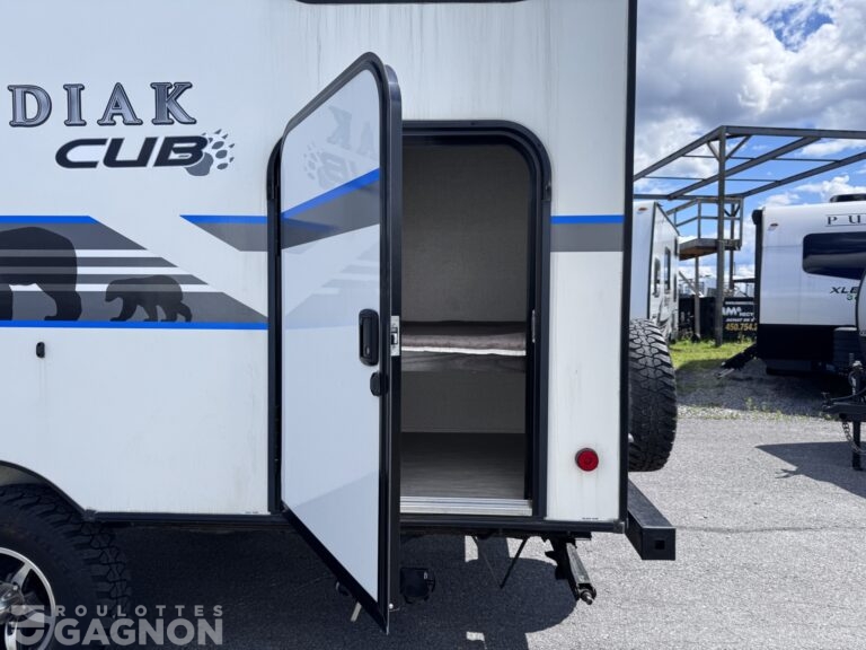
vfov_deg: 56.8
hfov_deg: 71.6
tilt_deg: -1.3
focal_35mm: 24
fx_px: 600
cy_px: 325
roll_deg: -0.2
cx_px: 433
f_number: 1.78
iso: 80
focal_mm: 6.76
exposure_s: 1/2710
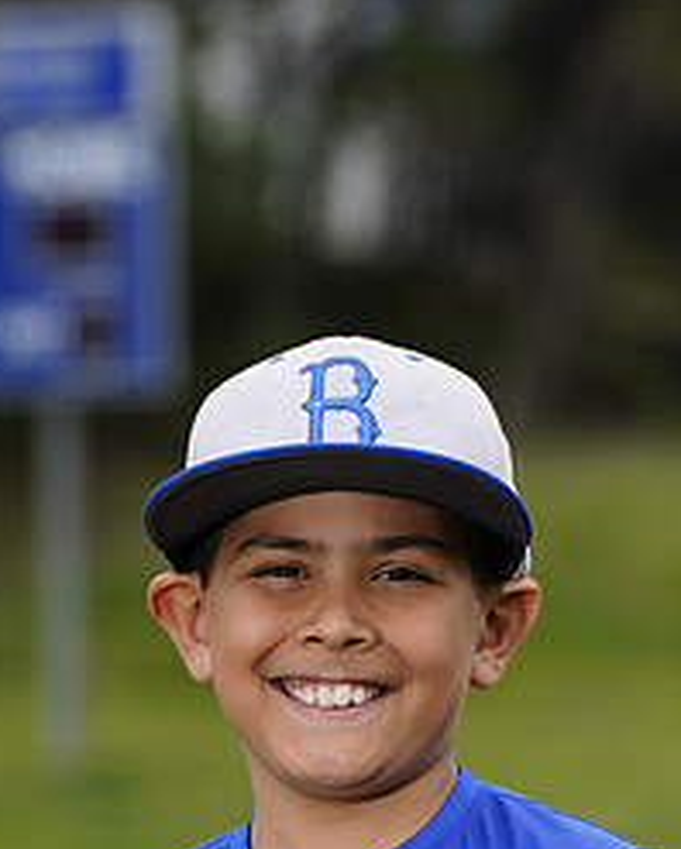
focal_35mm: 440
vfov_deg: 4.4
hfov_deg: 3.5
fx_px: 11072
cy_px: 980
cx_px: 366
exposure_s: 1/250
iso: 100
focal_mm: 200
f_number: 6.3
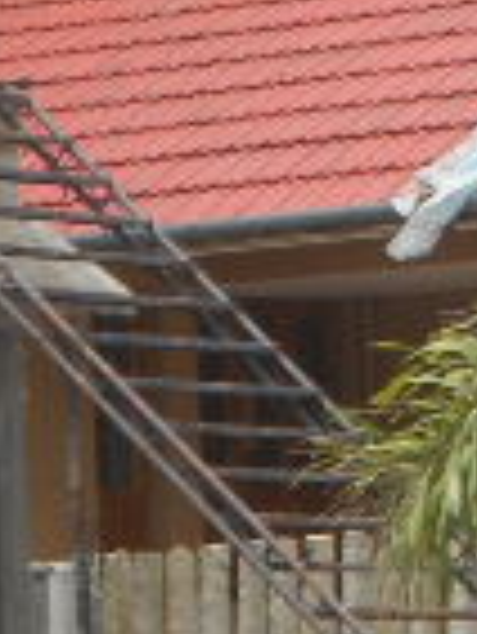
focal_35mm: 300
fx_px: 5504
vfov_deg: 6.6
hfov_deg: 4.9
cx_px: 1026
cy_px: 135
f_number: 5.3
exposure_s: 1/200
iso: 80
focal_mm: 11.8
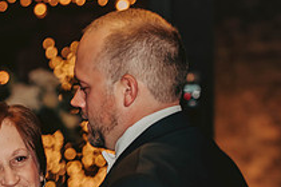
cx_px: -4
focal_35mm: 262
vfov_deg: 5.2
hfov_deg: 7.8
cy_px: 225
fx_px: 2045
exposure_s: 1/80
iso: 500
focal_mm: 95
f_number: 3.2
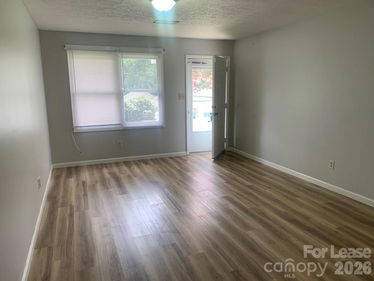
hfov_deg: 67.3
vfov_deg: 53.1
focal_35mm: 26
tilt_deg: -11.2
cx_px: 187
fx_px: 281
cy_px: 140
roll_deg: +0.8
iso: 40
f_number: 1.8
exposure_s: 1/120
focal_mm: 4.25
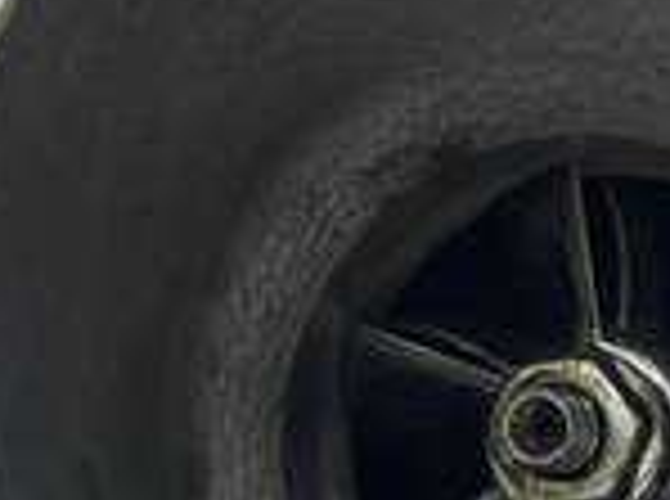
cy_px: 450
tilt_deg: -56.7
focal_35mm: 84
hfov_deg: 23.0
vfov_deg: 17.2
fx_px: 1622
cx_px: 549
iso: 50
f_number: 1.6
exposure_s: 1/100
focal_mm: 4.2
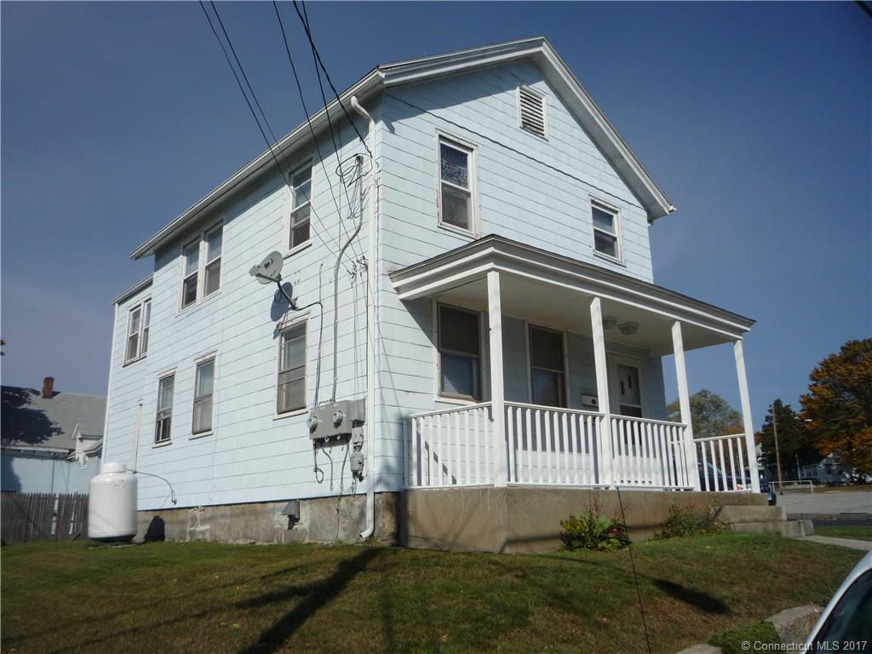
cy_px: 327
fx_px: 756
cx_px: 436
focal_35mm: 30
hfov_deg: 60.0
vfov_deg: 46.8
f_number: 5.6
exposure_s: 1/800
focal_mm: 5.2
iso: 100
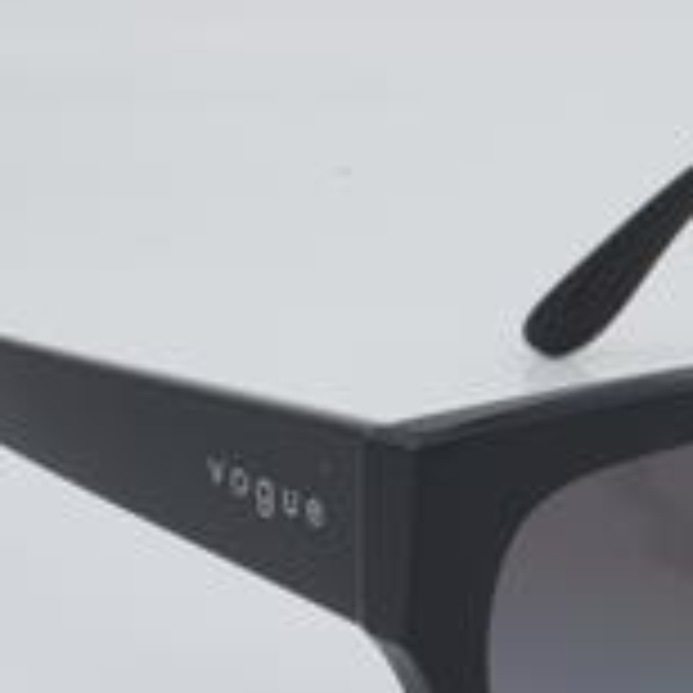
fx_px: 3737
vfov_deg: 10.6
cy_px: 508
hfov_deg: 10.5
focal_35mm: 165
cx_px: 675
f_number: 32
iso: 100
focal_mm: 50
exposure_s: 1/3
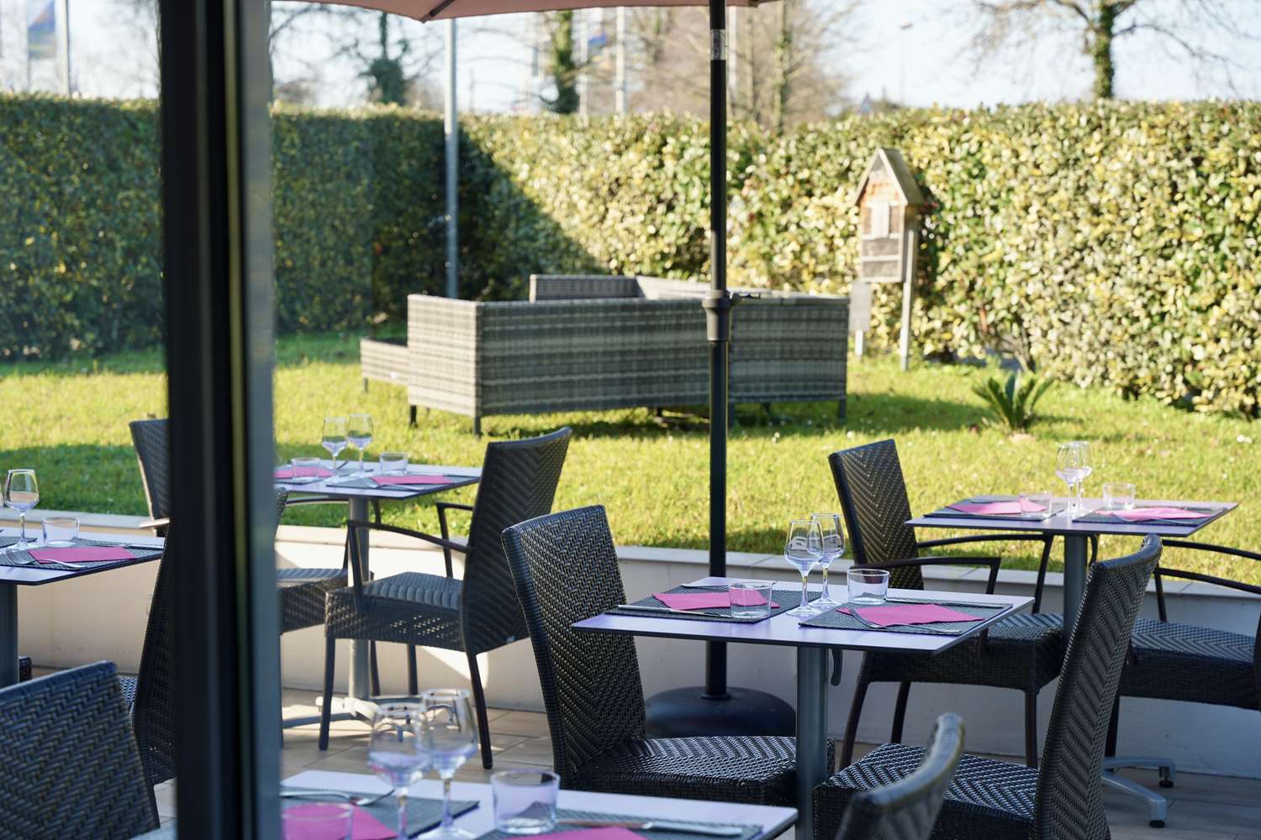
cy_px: 420
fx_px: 2452
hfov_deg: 28.8
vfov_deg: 19.5
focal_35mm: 70
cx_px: 630
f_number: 4.5
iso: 100
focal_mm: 70
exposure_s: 1/160
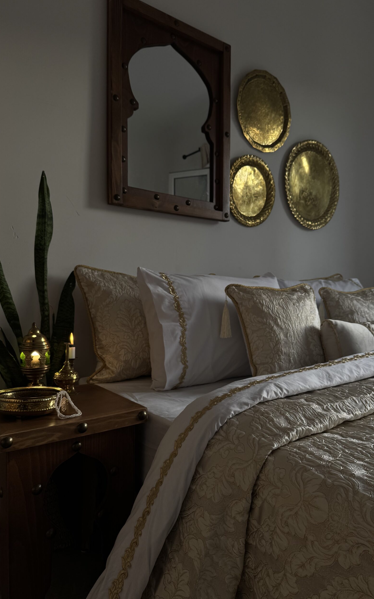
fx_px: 424
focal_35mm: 26
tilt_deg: -1.3
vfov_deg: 70.4
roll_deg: -0.4
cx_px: 215
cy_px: 302
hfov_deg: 47.4
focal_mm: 6.76
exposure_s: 1/407
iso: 80
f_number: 1.78
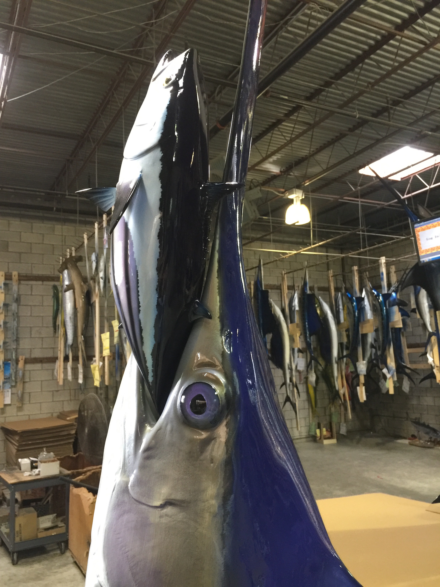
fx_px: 491
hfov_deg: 48.2
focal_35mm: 29
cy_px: 294
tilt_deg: +10.0
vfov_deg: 61.7
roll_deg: +1.7
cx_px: 220
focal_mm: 4.15
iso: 125
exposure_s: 1/15
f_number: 2.2
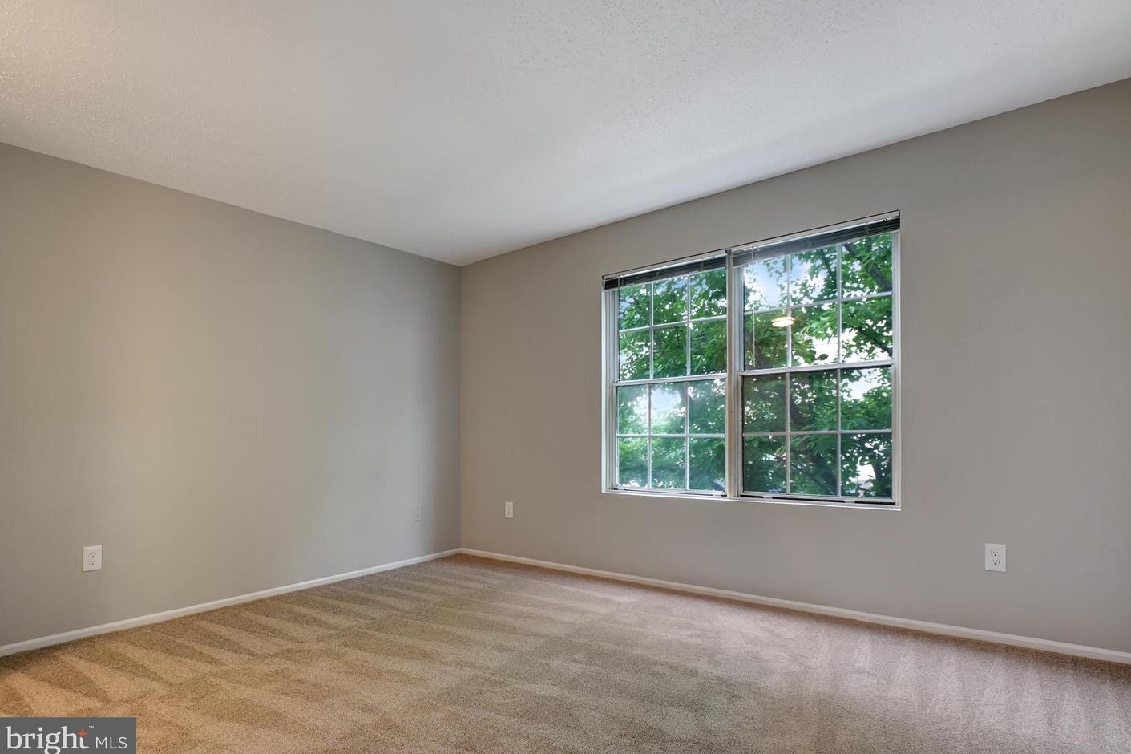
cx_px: 572
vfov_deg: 70.1
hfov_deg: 93.3
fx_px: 534
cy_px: 330
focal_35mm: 17
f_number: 6.3
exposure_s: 1/4
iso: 200
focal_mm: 8
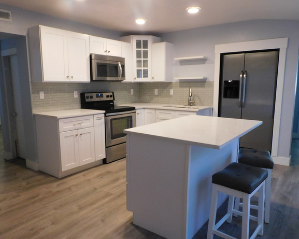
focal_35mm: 26
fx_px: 230
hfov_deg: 66.0
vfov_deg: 54.9
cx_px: 145
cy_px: 124
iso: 360
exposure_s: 1/30
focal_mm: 4.3
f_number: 3.3
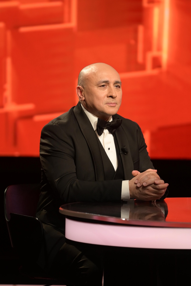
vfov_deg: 7.0
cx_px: 99
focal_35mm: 295
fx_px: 2347
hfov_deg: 4.7
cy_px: 134
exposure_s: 1/200
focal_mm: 185
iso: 640
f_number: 2.8
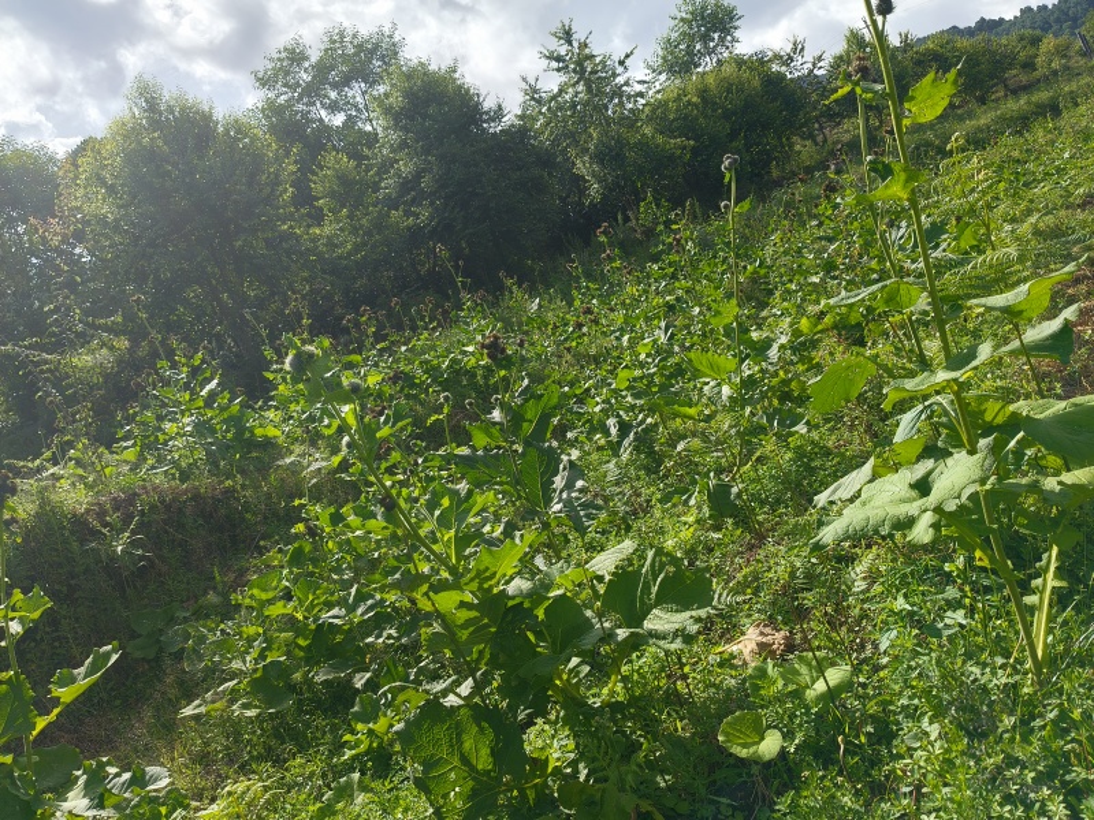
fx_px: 822
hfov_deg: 67.3
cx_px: 547
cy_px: 410
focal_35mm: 26
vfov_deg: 53.1
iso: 80
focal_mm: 4.84
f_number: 1.8
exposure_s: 1/4443
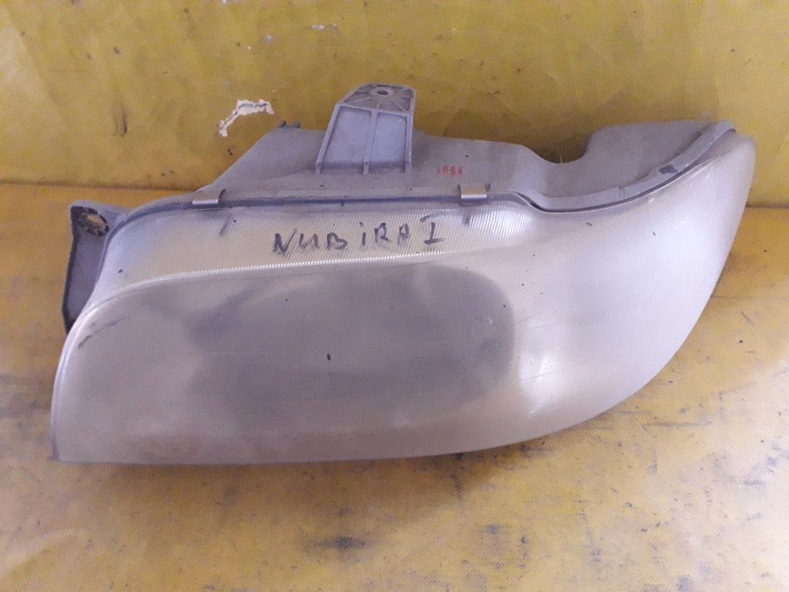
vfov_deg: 51.4
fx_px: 615
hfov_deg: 65.3
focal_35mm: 27
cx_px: 394
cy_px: 296
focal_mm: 3.6
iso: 500
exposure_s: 1/20
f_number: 1.9
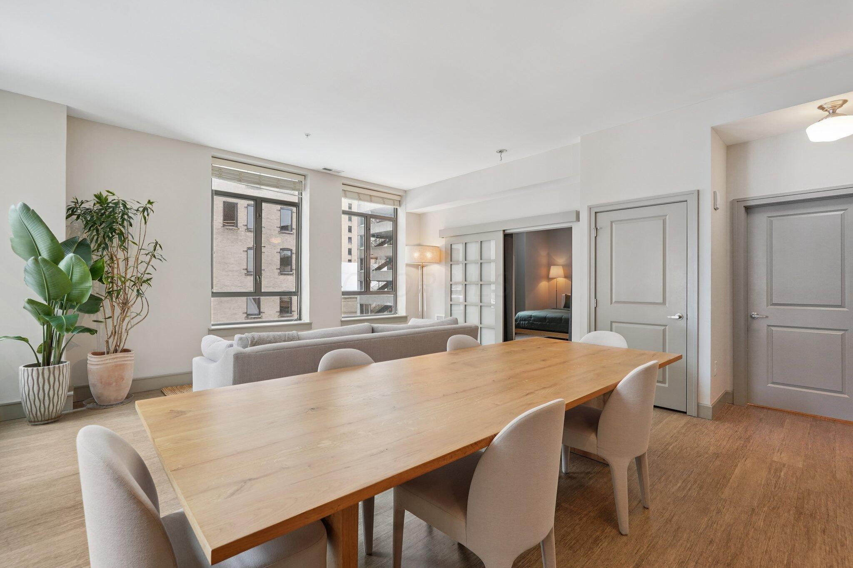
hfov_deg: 96.7
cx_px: 426
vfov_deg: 73.7
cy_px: 284
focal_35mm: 16
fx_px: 379
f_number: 8
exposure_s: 1/30
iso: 400
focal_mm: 16
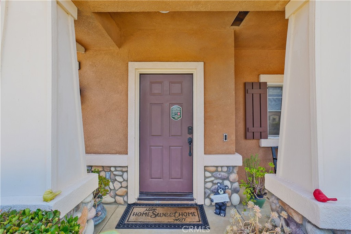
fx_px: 146
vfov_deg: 77.3
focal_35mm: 15
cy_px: 117
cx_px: 176
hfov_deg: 100.4
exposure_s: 1/50
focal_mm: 10
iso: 100
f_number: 8
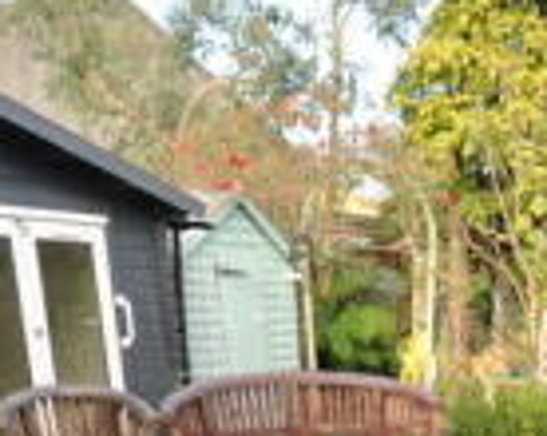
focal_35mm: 67
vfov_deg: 19.3
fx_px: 1083
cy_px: 690
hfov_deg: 26.7
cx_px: 555
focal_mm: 10
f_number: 4
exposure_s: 1/250
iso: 400
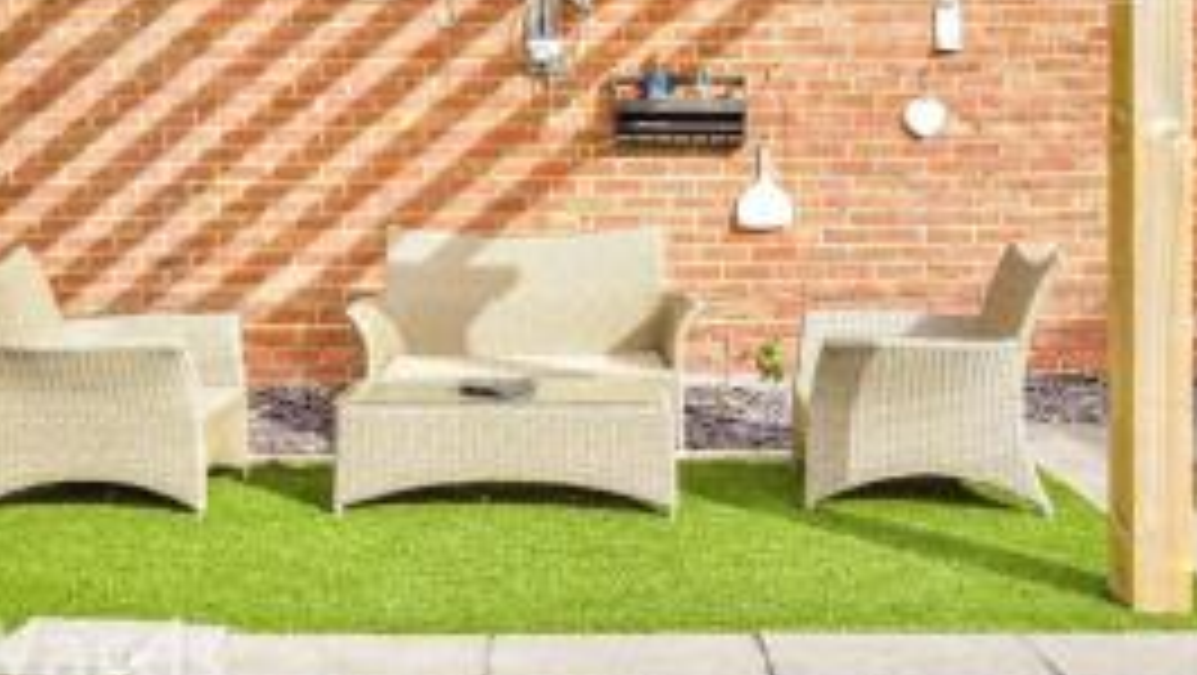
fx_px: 1429
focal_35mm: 45
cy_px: 164
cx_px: 558
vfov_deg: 26.2
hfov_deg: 45.4
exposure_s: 1/320
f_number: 8
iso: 320
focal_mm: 16
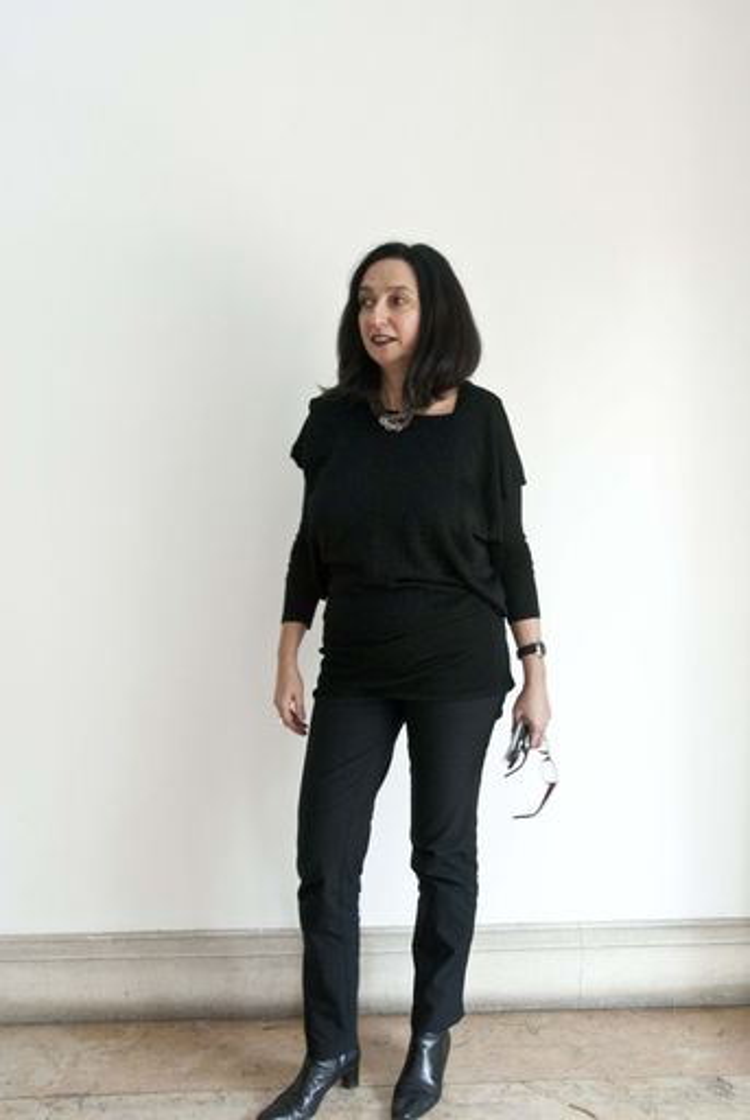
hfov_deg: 37.0
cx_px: 375
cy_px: 560
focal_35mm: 36
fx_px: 1121
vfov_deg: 53.1
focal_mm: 24
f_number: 6.3
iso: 500
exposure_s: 1/30
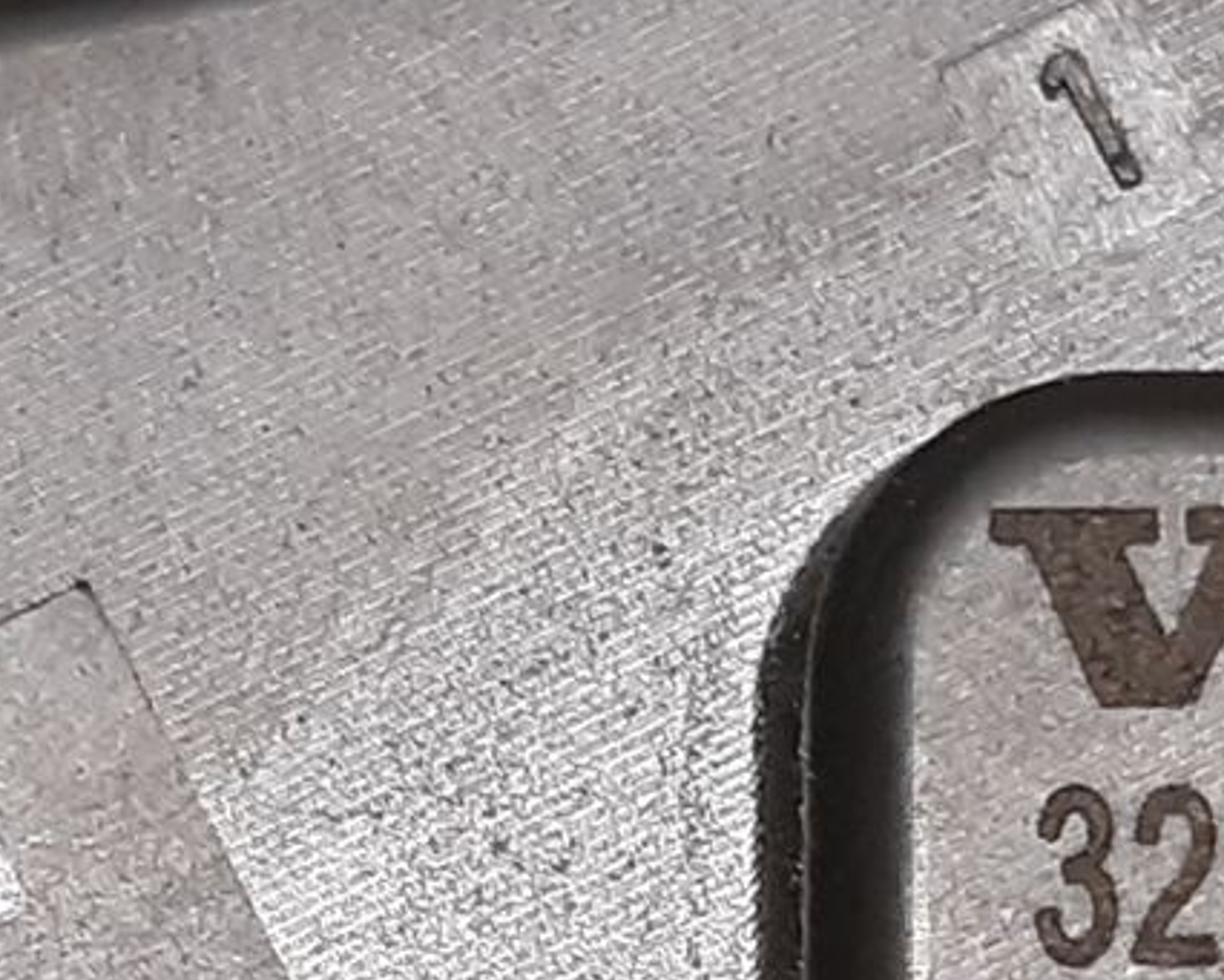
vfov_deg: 12.3
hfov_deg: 15.8
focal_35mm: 122
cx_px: 575
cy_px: 1213
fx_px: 4421
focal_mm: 3.93
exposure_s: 1/50
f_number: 1.7
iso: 125
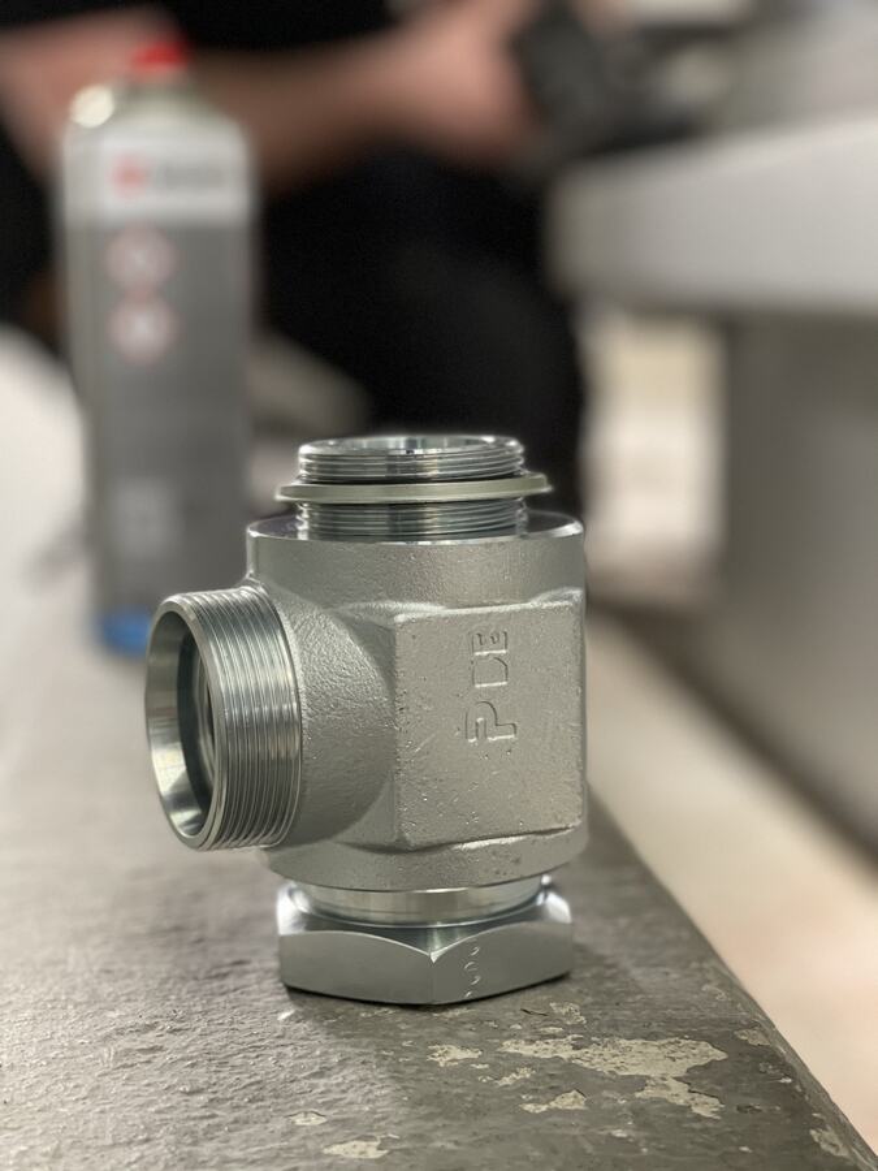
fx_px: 2164
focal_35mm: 64
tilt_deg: -7.9
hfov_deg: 22.9
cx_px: 439
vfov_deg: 30.3
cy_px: 586
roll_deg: +0.9
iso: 320
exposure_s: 1/33
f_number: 2.2
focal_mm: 7.5
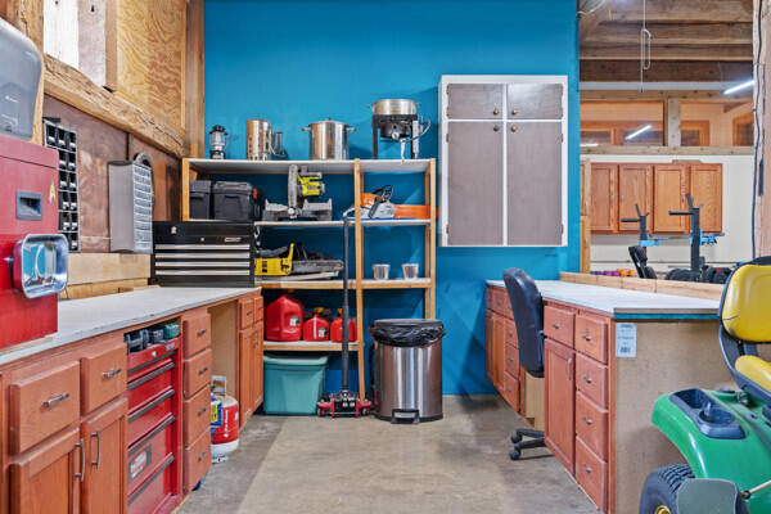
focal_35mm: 33
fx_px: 707
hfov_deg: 57.2
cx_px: 386
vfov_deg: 40.0
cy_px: 257
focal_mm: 33
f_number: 6.3
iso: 320
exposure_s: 1.6
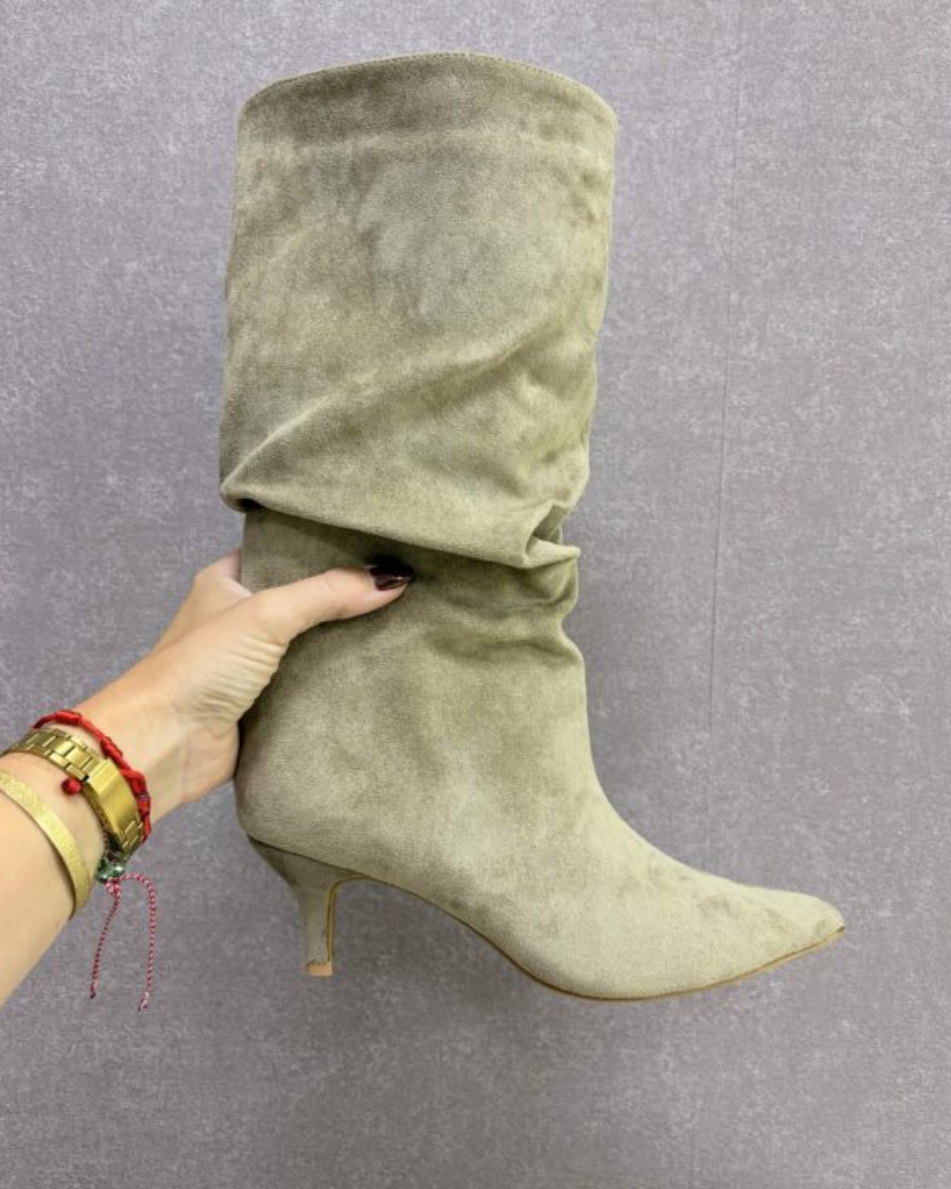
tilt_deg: -0.8
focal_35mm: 28
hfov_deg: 51.5
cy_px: 592
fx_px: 985
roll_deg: -2.9
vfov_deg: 62.2
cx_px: 471
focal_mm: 5.96
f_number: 1.6
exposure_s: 1/50
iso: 80
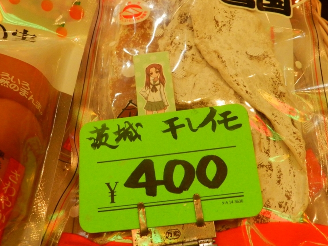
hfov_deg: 45.8
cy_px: 121
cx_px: 170
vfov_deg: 35.1
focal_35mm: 41
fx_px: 389
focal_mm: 6.7
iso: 800
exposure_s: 1/200
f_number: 4
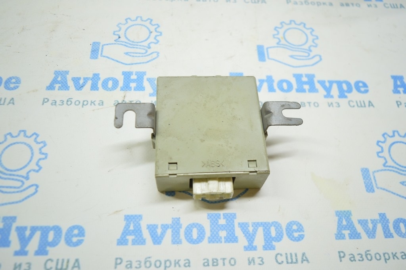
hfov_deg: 62.0
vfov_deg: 43.5
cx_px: 203
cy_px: 135
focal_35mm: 30
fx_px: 338
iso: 400
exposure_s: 1/40
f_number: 3.8
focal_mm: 20
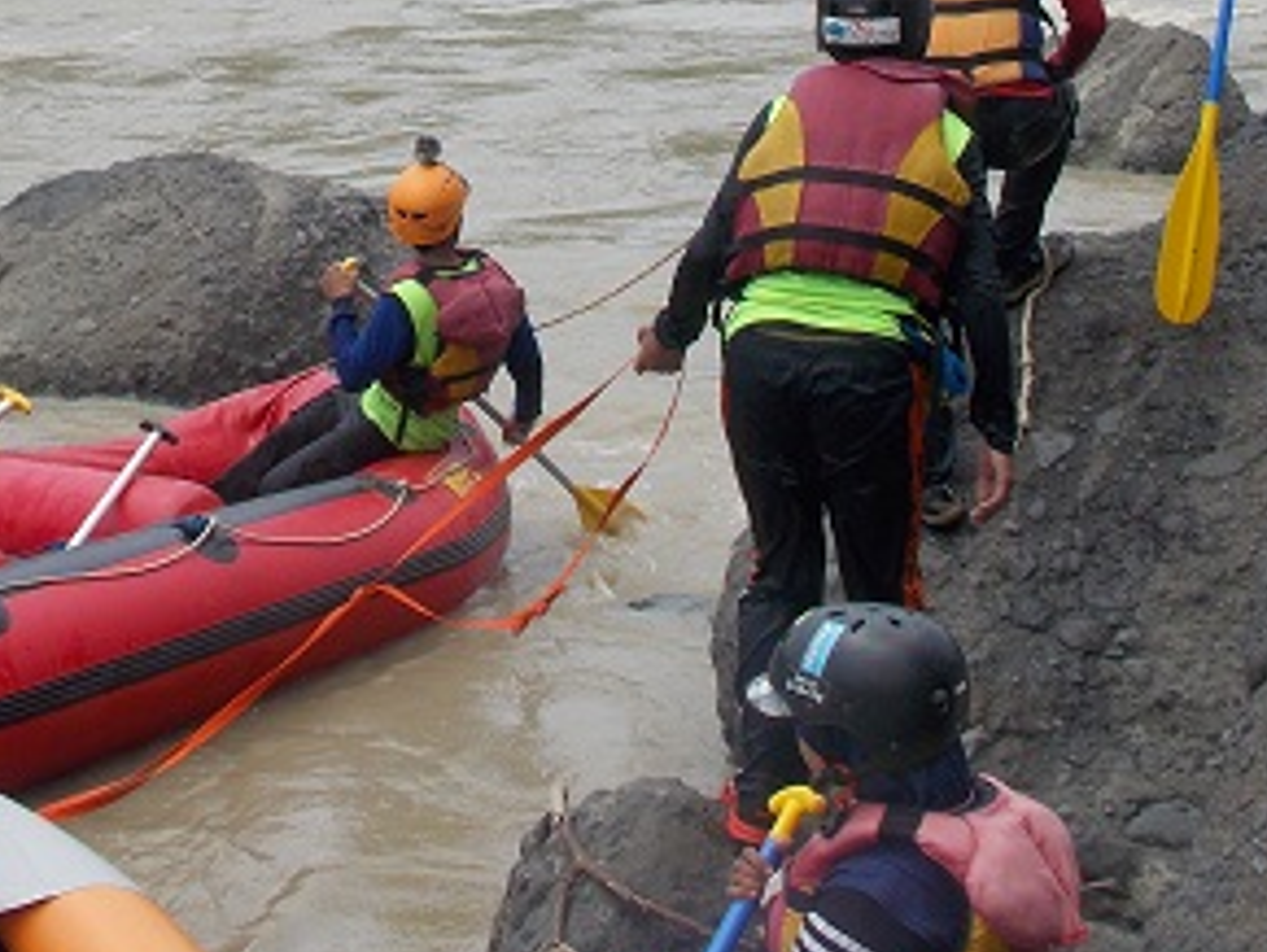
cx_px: 581
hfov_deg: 24.7
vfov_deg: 18.5
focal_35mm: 79
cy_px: 212
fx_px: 2894
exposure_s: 1/500
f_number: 3.5
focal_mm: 6.6
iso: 80
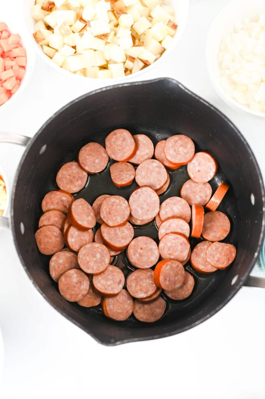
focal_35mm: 50
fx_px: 553
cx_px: 132
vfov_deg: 39.6
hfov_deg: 26.9
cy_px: 200
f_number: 4
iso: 1100
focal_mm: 50
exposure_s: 1/125
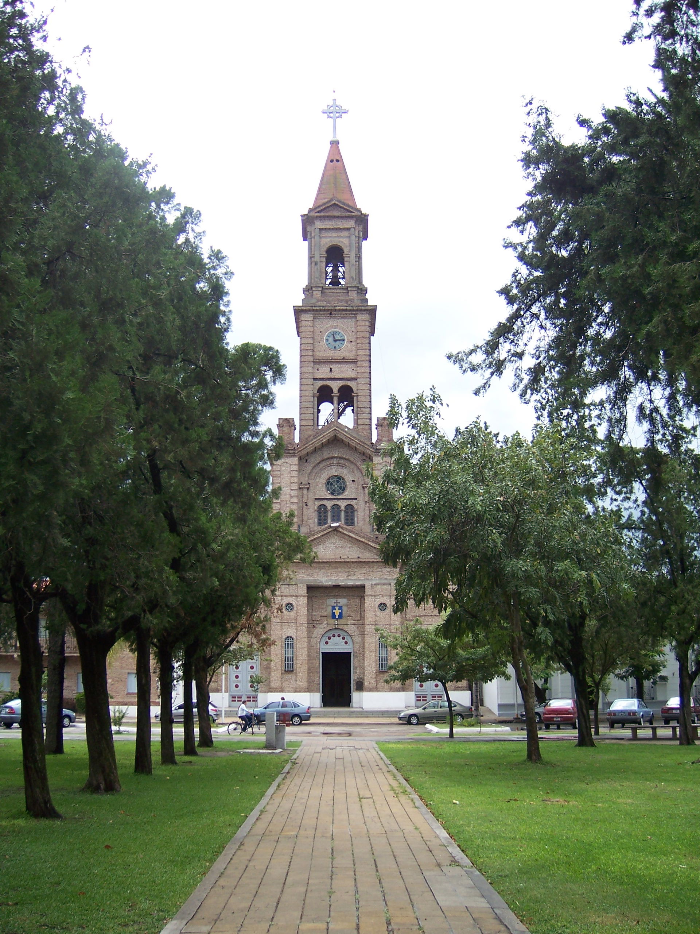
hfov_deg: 39.7
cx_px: 350
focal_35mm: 36
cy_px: 467
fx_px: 971
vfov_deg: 51.4
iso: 80
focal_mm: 6.2
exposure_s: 1/500
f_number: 2.8
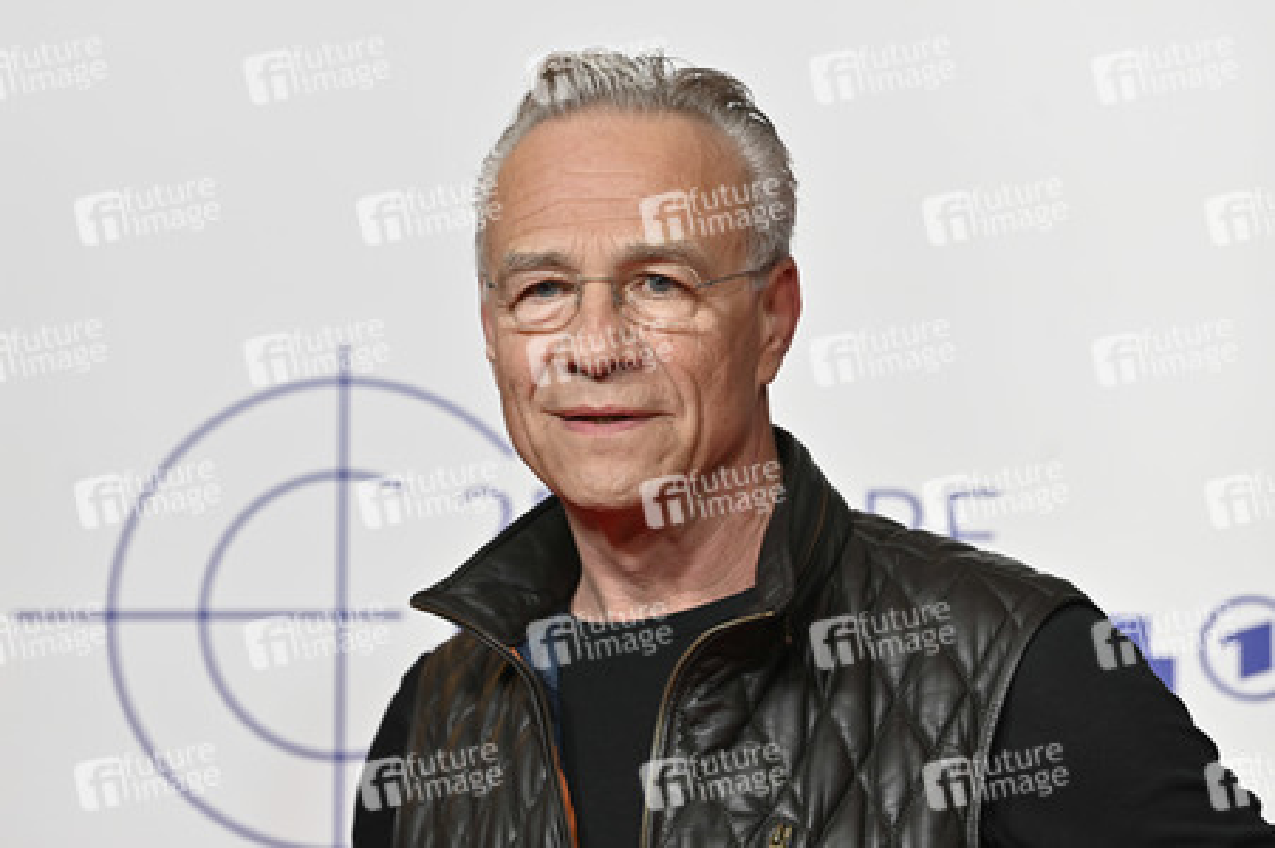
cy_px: 424
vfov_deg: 7.8
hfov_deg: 11.8
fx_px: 6193
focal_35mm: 175
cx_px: 638
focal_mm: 175
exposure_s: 1/200
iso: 1000
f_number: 5
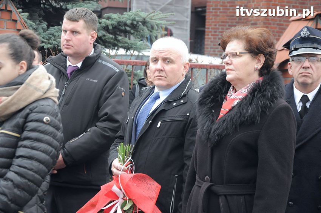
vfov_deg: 13.8
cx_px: 160
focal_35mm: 99
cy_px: 106
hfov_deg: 20.6
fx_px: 882
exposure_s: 1/250
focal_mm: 66
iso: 1600
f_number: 5.3
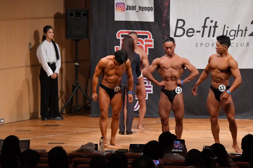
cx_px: 126
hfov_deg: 10.2
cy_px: 84
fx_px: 1419
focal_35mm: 202
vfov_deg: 6.8
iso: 8000
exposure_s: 1/400
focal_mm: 135
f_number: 5.6
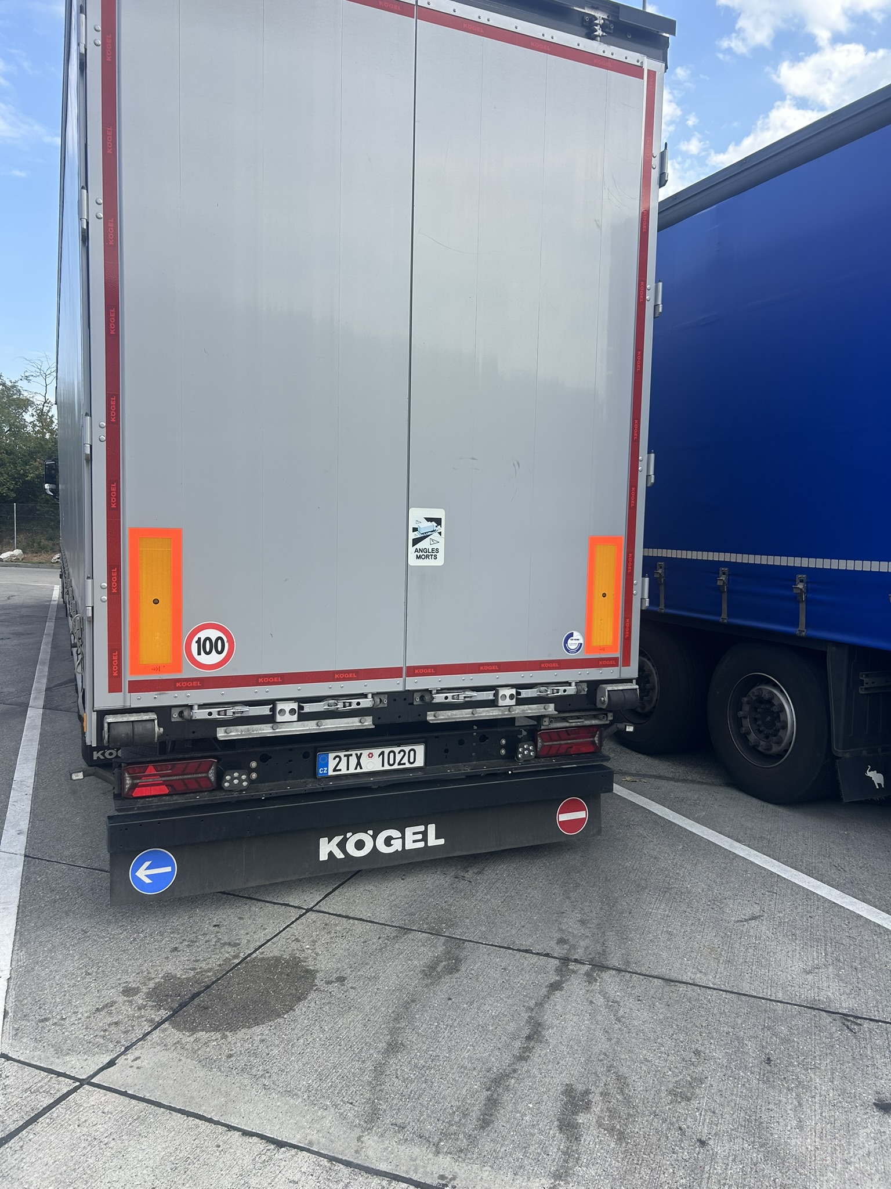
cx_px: 446
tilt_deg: -3.2
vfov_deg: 67.3
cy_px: 594
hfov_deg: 53.1
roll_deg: -1.2
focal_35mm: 26
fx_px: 892
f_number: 1.5
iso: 50
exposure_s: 1/1295
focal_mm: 5.7
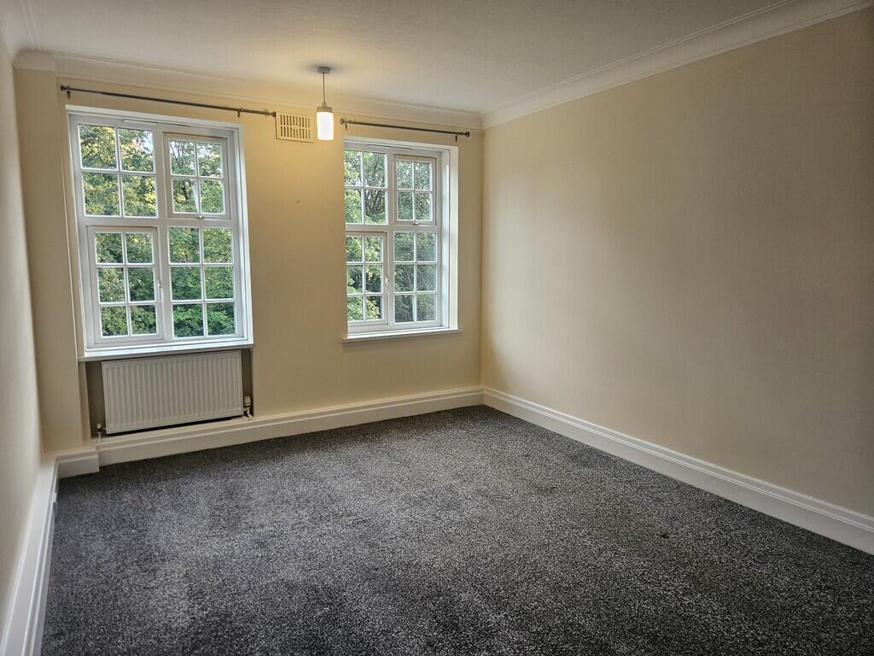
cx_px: 437
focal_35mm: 23
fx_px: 581
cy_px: 328
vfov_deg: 58.9
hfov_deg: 73.9
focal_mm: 5.4
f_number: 1.8
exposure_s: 1/100
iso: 200
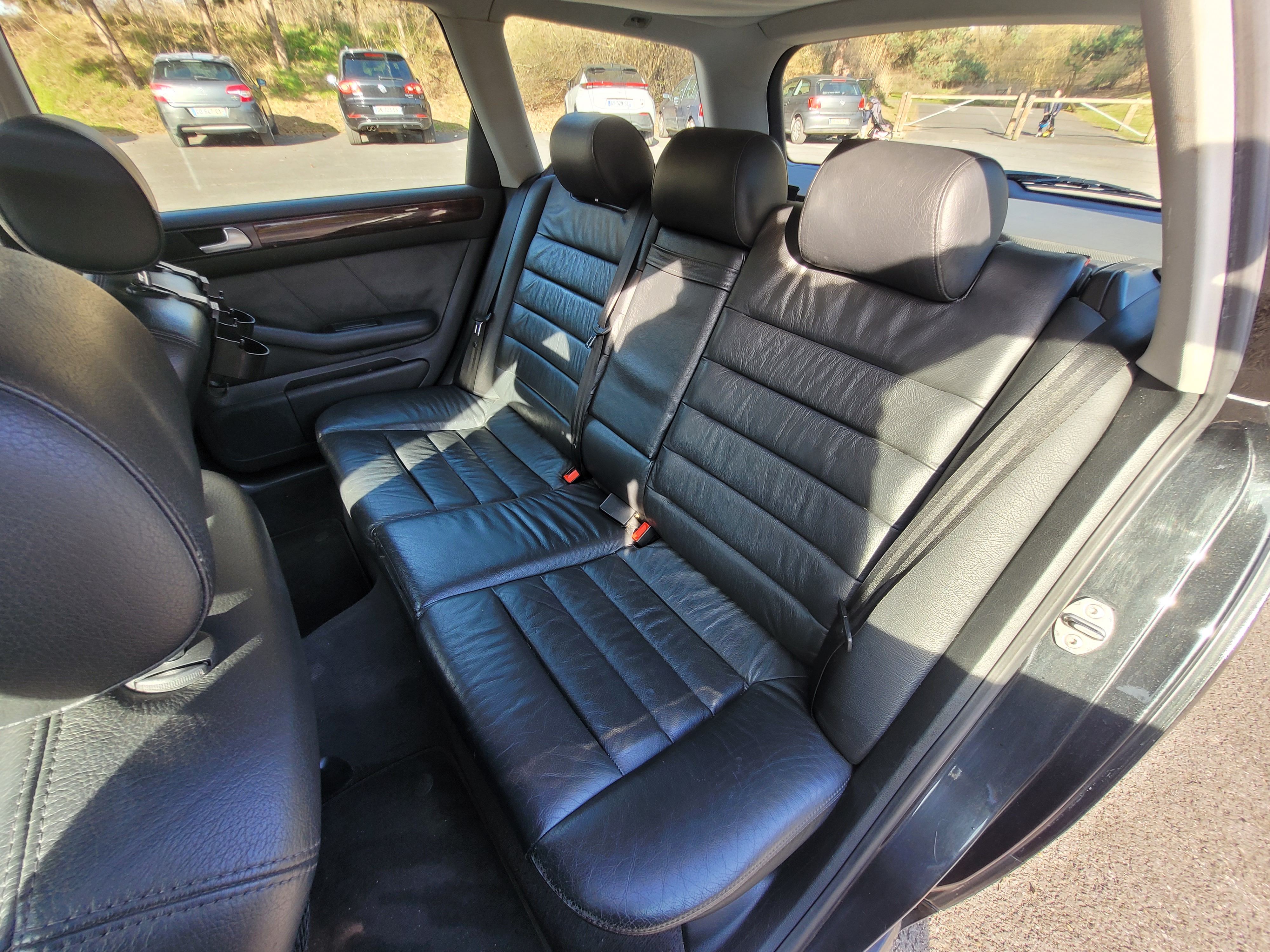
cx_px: 635
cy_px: 476
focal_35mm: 13
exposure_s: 1/100
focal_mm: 1.74
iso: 50
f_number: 2.2
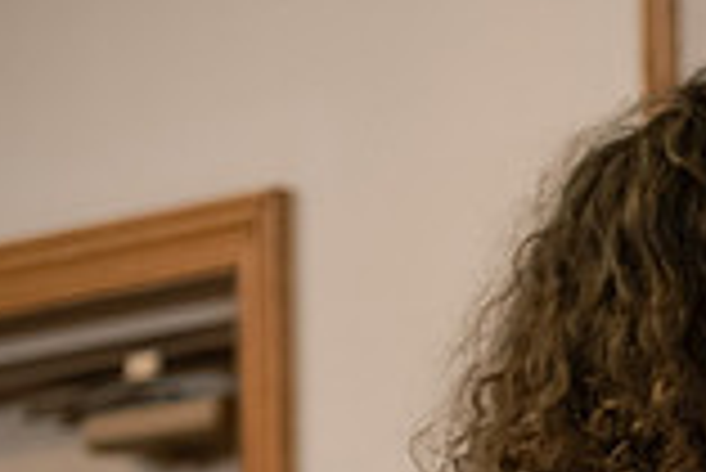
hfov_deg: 5.2
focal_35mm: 388
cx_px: 1268
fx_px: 7616
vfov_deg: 3.5
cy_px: 847
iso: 2000
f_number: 3.2
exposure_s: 1/200
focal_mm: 105
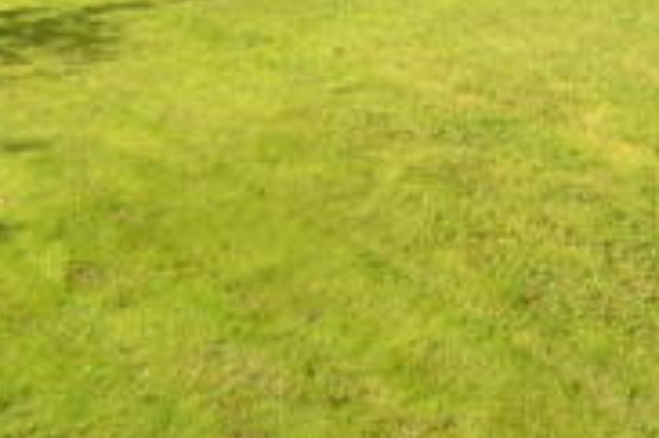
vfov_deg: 20.0
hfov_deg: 36.3
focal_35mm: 54
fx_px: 988
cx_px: 465
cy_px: -291
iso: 100
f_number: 6.3
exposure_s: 1/200
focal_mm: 10
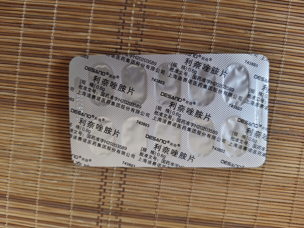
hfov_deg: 71.6
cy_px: 114
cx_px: 152
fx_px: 211
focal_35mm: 24
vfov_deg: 56.8
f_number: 1.88
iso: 849
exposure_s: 1/50
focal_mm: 5.56
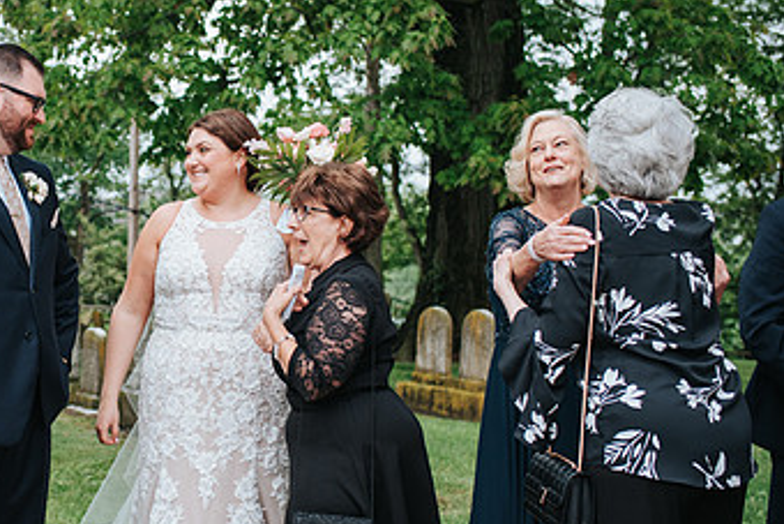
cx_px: 120
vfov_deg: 21.9
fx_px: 1351
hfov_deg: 31.3
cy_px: 278
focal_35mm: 62
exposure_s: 1/1250
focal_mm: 35
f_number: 3.2
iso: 640
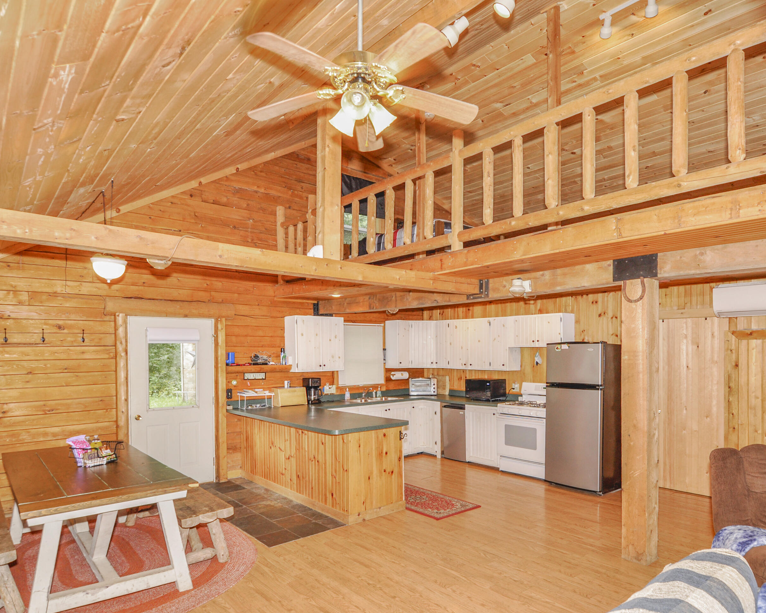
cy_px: 305
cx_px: 427
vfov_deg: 65.5
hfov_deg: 77.3
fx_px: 476
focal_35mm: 21
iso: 320
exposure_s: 1/60
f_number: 4.5
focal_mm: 12
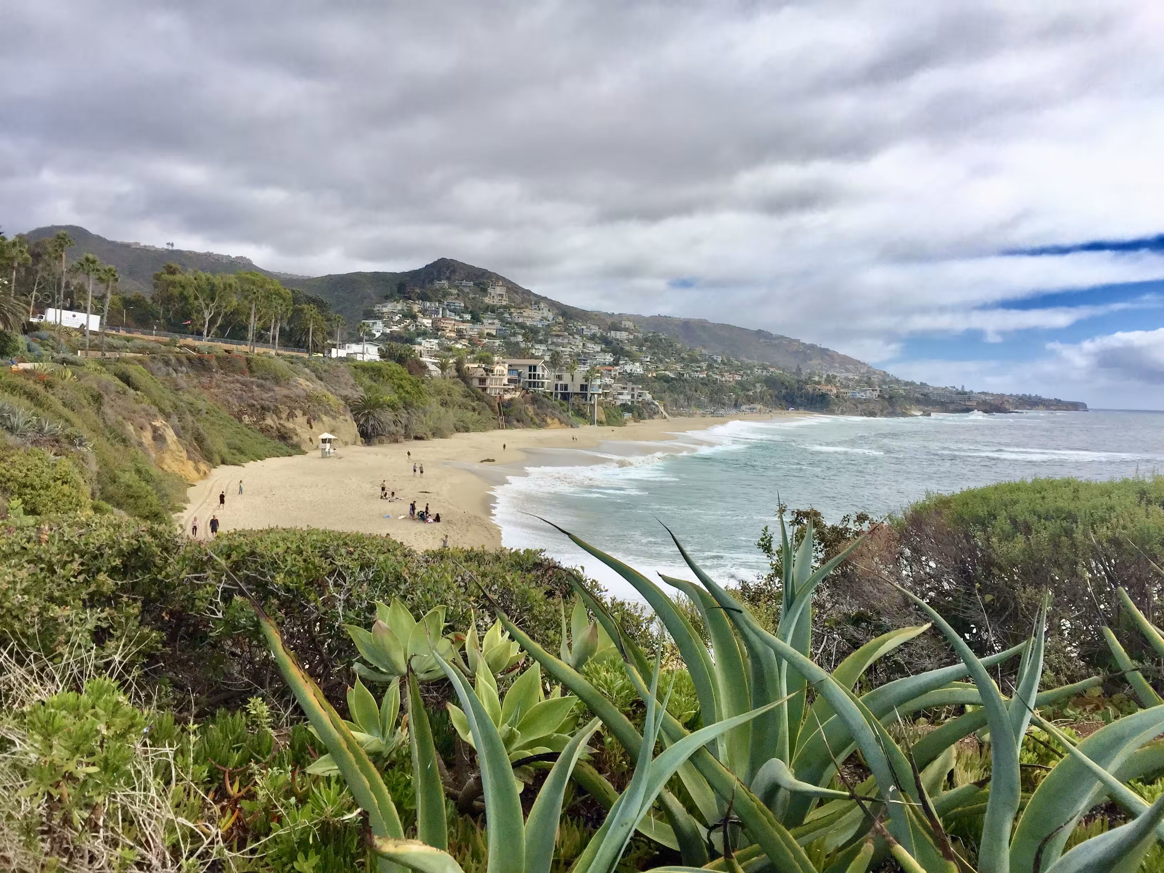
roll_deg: -2.5
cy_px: 436
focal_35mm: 29
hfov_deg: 61.7
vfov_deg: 48.2
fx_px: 975
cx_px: 582
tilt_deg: -1.1
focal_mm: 4.15
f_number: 2.2
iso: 32
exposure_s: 1/3049
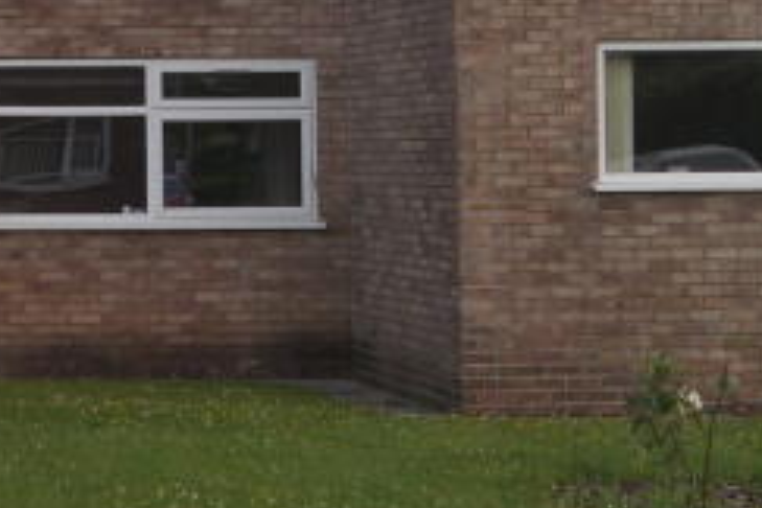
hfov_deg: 15.9
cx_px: -502
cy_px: -13
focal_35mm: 114
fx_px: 2413
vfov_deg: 11.9
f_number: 4.5
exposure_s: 1/250
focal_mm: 18
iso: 100
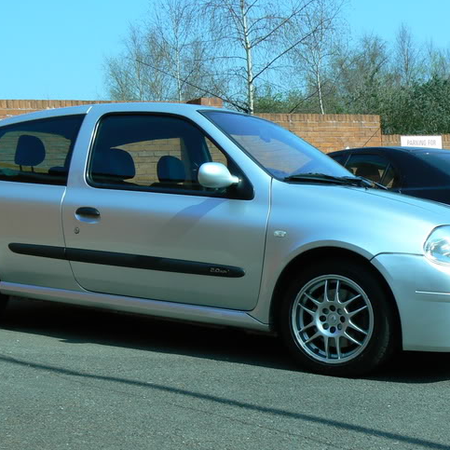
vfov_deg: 28.6
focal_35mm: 60
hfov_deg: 28.6
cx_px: 199
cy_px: 253
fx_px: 882
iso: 100
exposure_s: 1/640
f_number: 4.5
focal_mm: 6.9
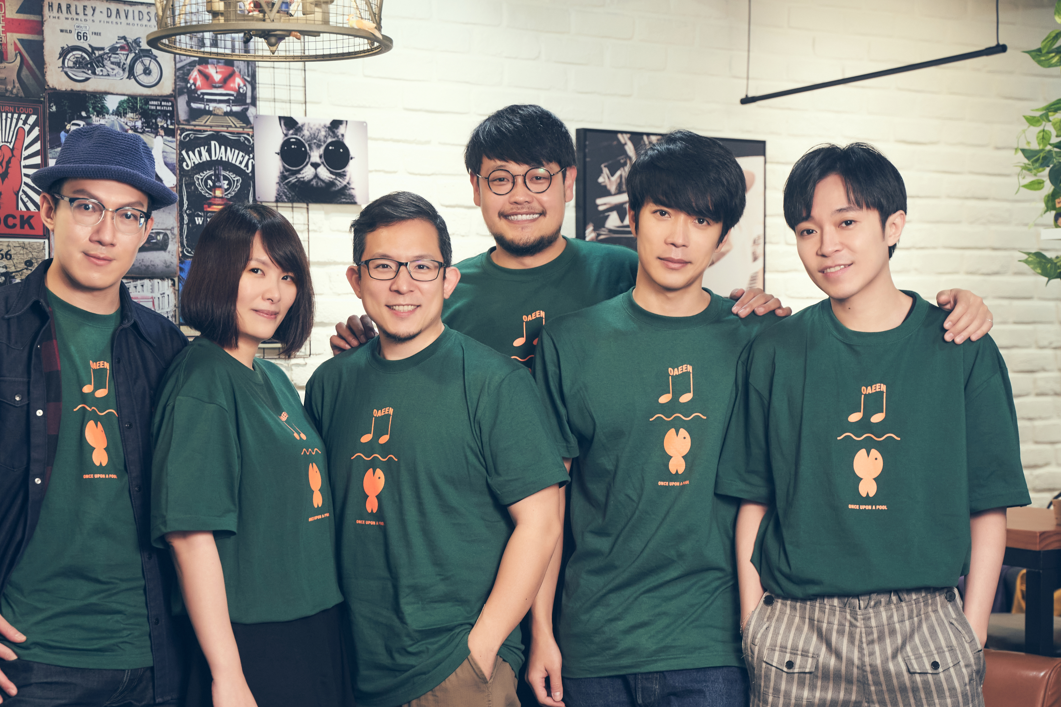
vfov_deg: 22.2
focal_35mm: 61
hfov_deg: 32.9
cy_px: 428
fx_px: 1798
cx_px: 477
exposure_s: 1/200
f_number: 3.5
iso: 1250
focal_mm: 49
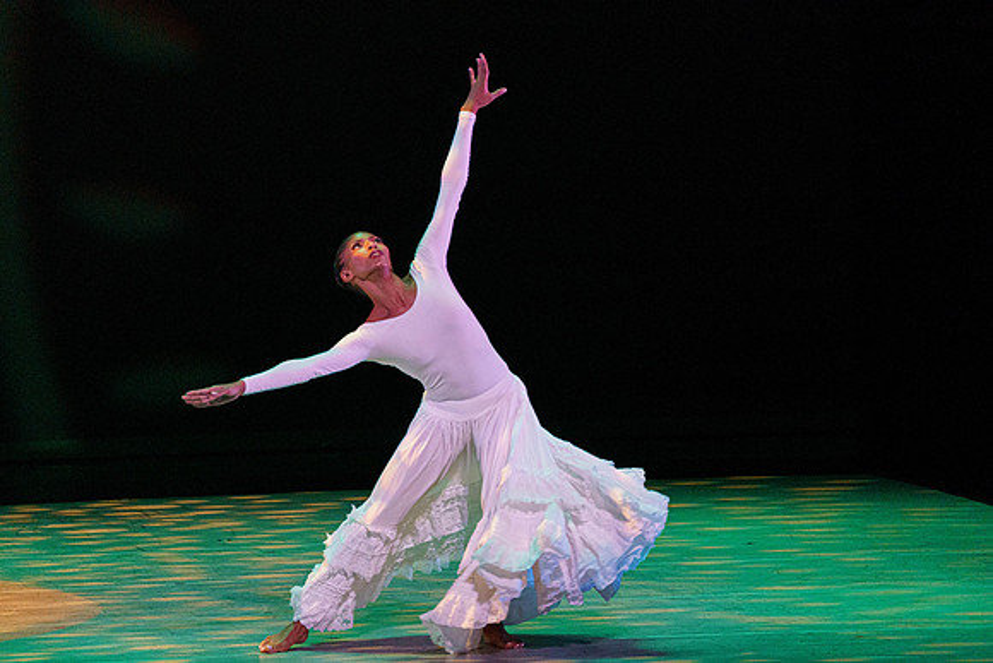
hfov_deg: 5.2
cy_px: 342
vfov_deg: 3.5
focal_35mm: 394
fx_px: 10857
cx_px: 501
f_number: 6.3
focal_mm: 382
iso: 5000
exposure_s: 1/400
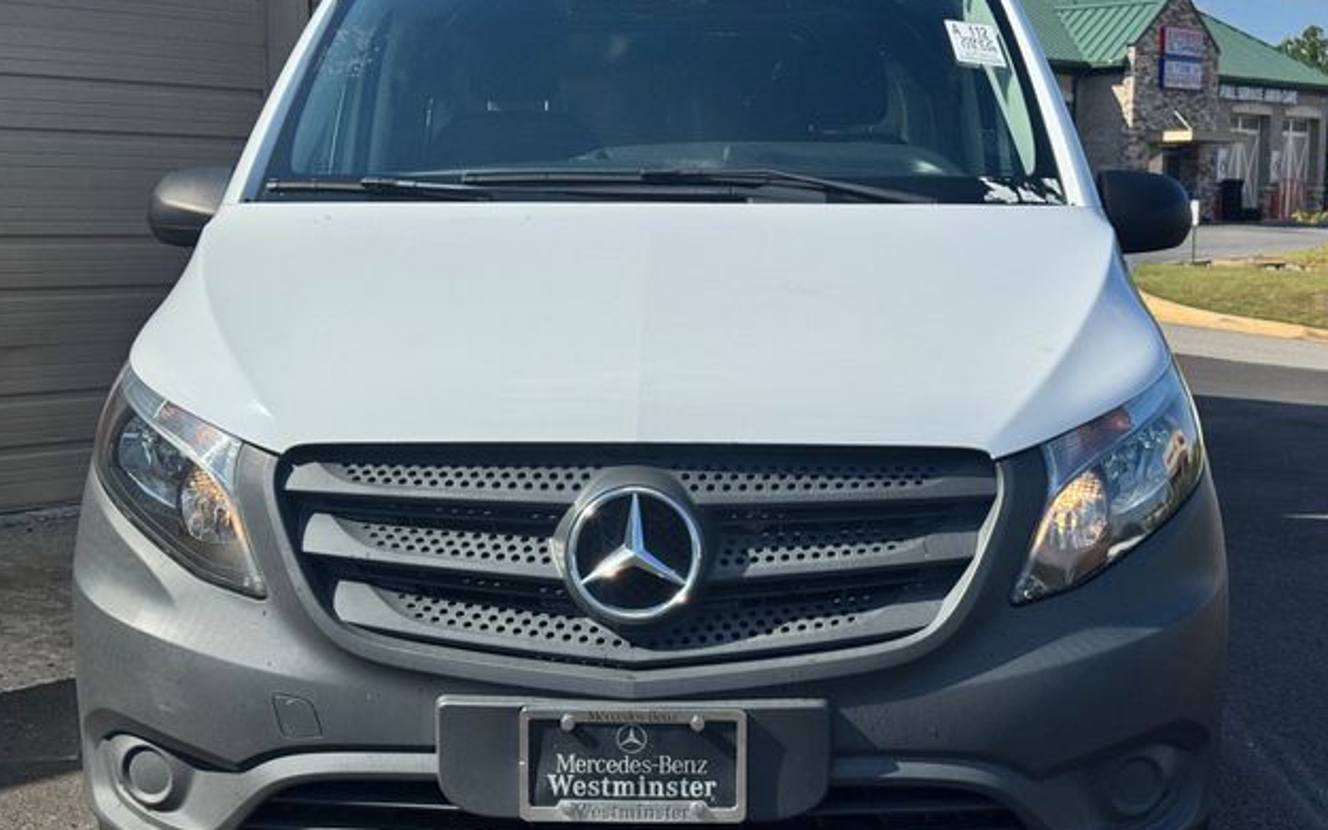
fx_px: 1882
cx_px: 670
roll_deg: -0.1
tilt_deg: -7.3
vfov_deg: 24.9
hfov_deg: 38.9
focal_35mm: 52
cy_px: 433
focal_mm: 6.76
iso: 64
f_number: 1.78
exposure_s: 1/10526
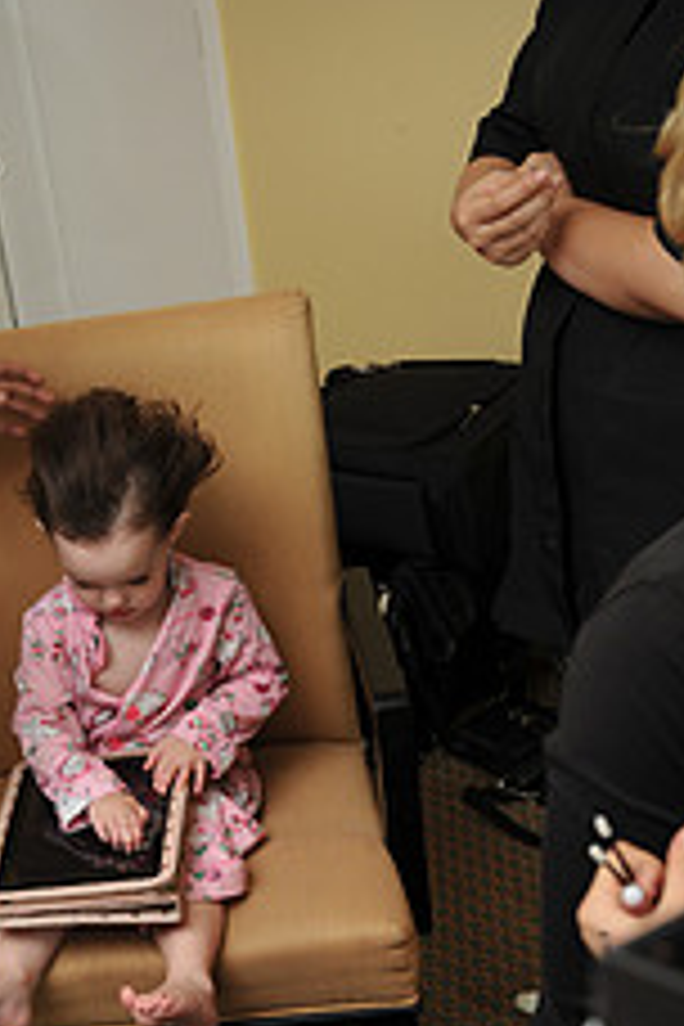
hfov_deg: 19.0
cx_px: 115
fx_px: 2023
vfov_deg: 28.0
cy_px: 770
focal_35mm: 71
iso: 500
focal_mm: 36
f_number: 3.5
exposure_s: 1/160
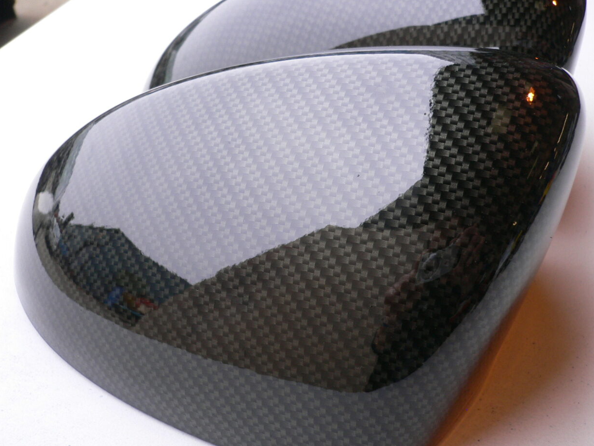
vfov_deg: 35.9
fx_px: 686
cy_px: 241
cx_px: 299
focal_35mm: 40
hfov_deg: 46.8
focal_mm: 5.8
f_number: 2.8
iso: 100
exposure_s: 1/100
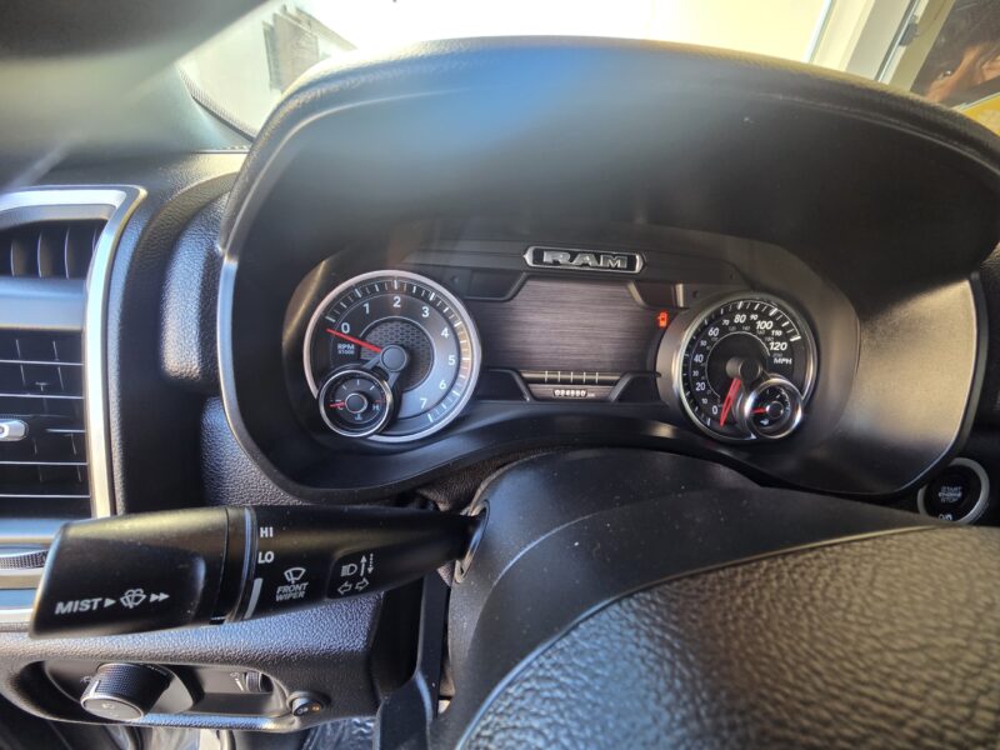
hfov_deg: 106.2
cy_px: 375
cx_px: 500
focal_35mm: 13
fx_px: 376
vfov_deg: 89.9
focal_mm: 2.2
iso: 200
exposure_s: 1/50
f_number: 2.2
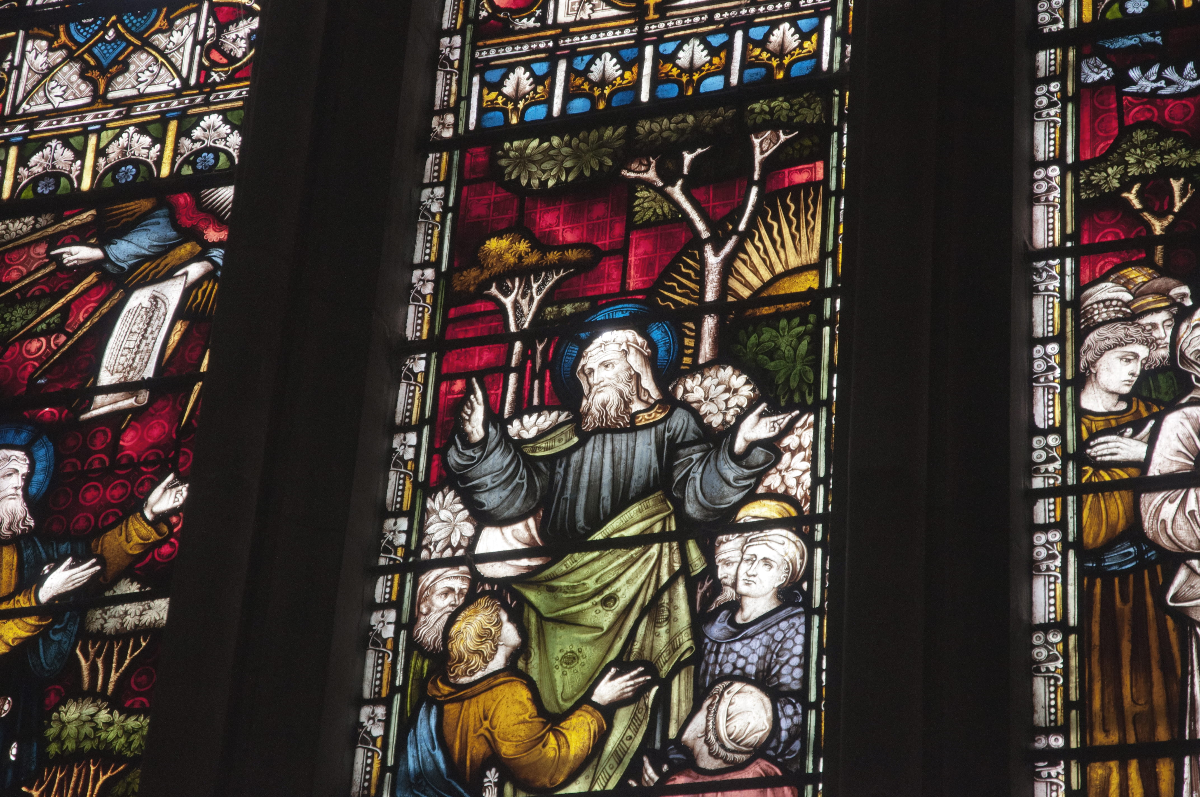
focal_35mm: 98
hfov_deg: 20.9
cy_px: 398
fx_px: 3246
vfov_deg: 14.0
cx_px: 600
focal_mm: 65
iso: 500
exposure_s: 1/40
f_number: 5.6
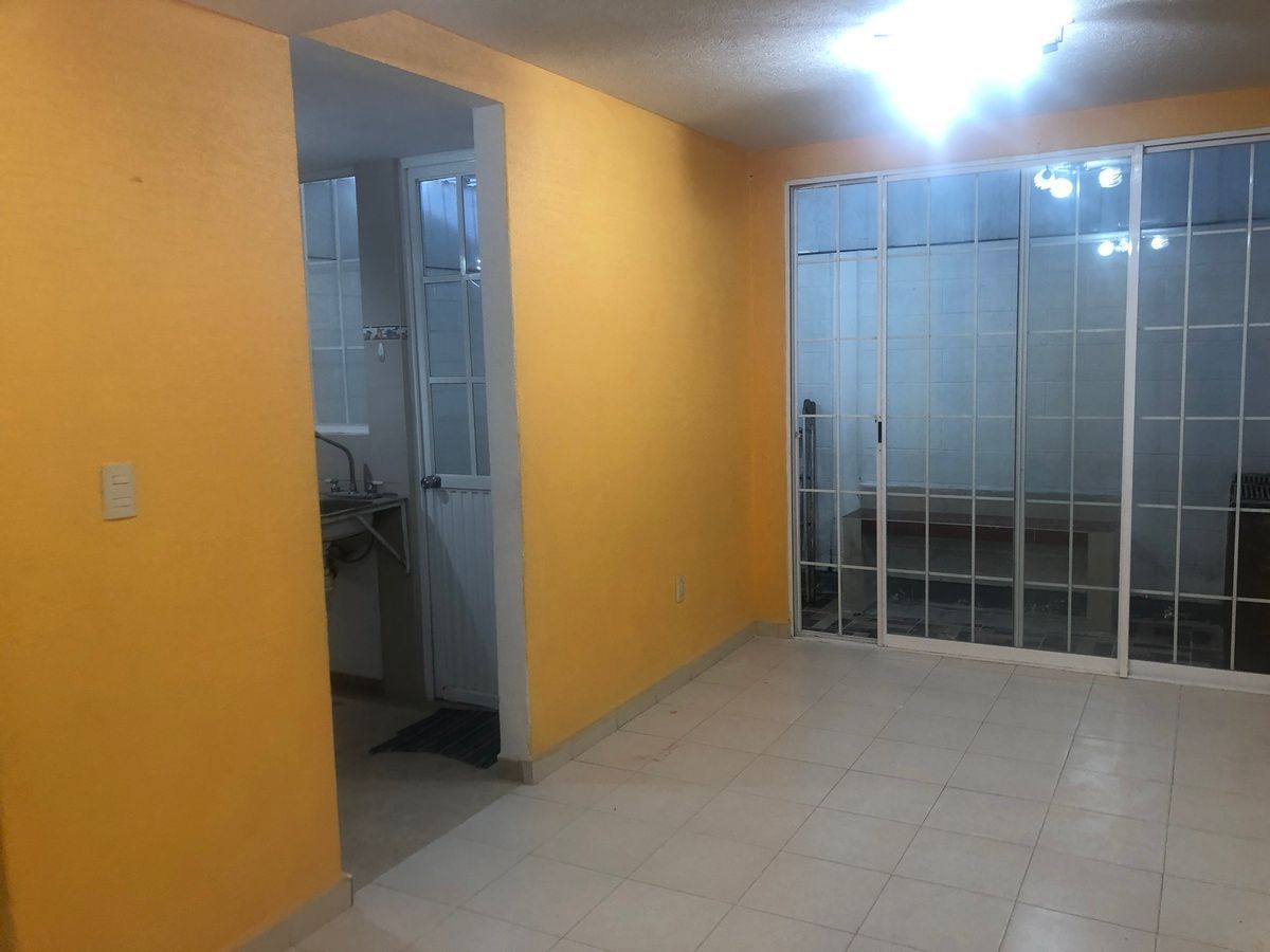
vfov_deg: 49.7
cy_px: 476
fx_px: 1027
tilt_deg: -8.1
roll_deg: +1.9
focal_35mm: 28
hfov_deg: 63.4
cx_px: 635
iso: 40
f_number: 1.8
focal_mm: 4
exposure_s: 1/20
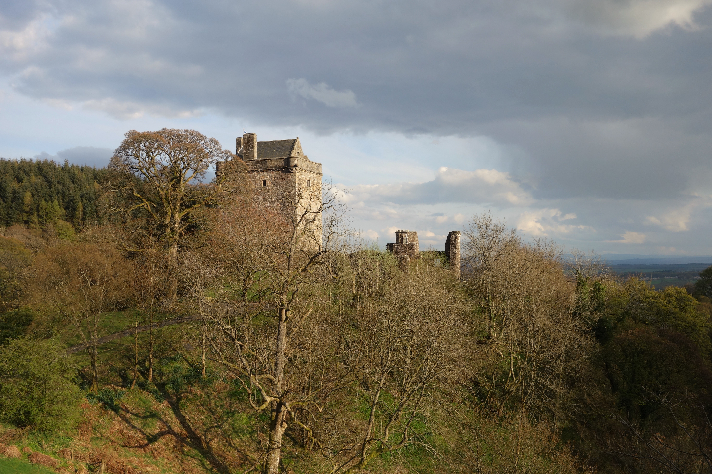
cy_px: 237
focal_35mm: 36
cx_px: 356
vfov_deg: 36.9
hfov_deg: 53.1
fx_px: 712
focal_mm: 13.42
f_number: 5.6
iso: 125
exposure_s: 1/320
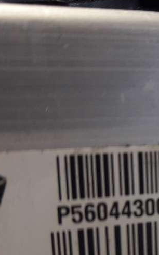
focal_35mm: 75
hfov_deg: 15.1
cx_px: 283
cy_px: 201
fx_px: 520
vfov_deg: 27.0
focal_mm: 3.7
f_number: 1.9
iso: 50
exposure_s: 1/33
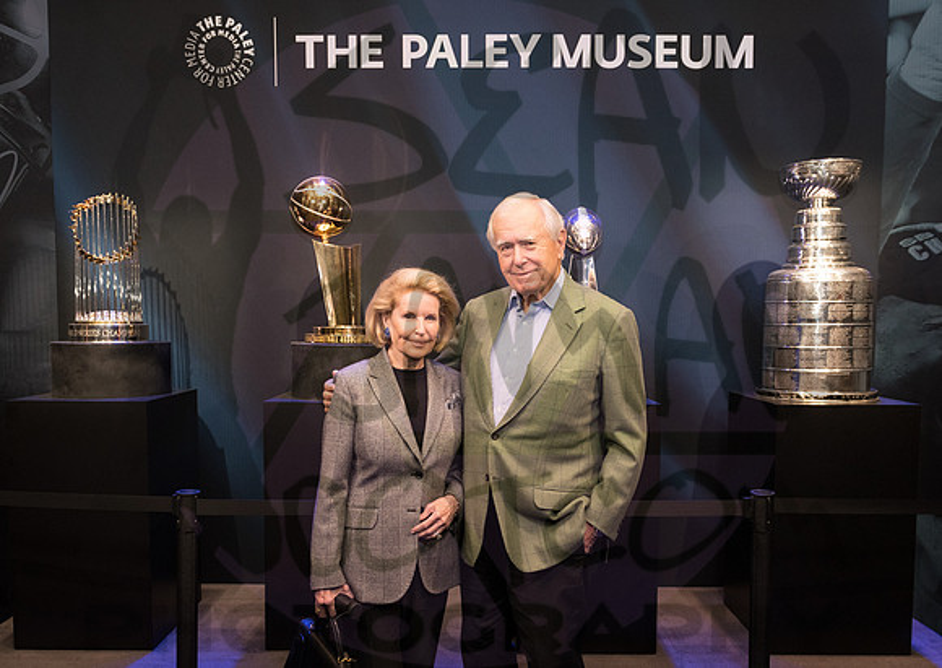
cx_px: 459
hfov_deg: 63.8
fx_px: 756
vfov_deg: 47.5
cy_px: 373
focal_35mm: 28
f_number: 3.5
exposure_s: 1/200
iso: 2500
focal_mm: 24
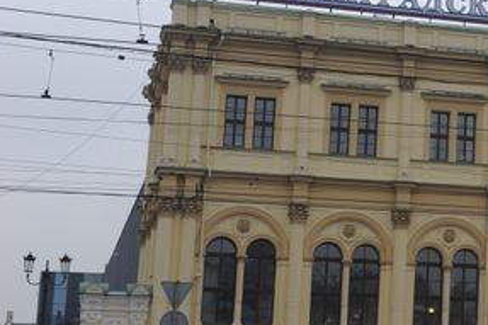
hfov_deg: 16.8
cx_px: 582
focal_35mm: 117
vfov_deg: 11.7
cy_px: 128
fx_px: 1585
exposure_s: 1/80
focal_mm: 48
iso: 200
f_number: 7.1
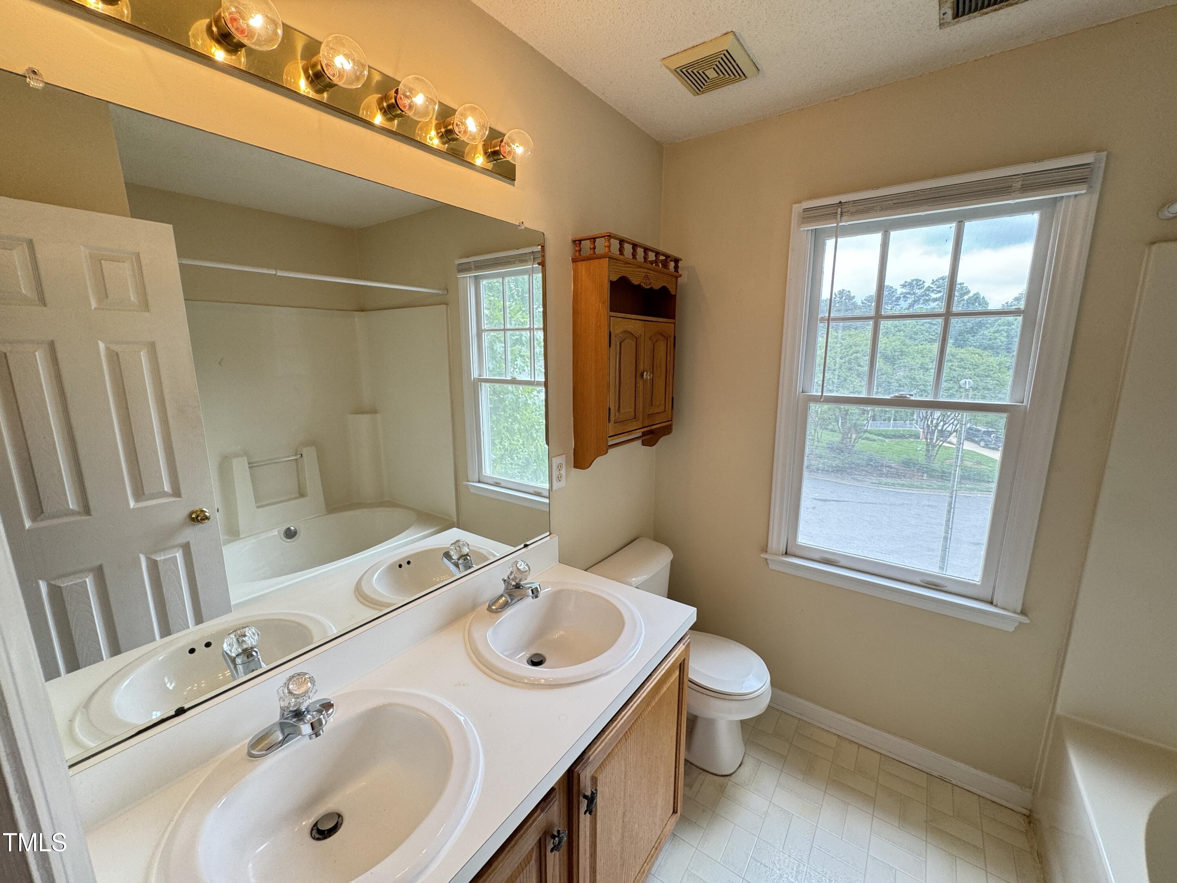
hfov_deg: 102.1
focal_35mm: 14
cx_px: 588
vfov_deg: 85.7
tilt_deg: -11.4
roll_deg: -0.1
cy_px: 442
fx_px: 476
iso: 100
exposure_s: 1/120
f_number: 2.2
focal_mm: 2.22
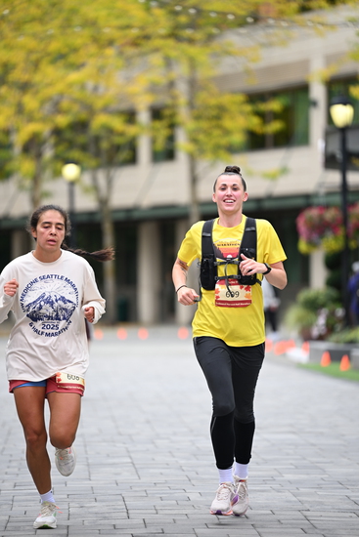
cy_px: 268
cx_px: 180
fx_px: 2915
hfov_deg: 7.0
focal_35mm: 195
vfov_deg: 10.5
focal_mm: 195
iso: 640
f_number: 2.8
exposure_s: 1/2000
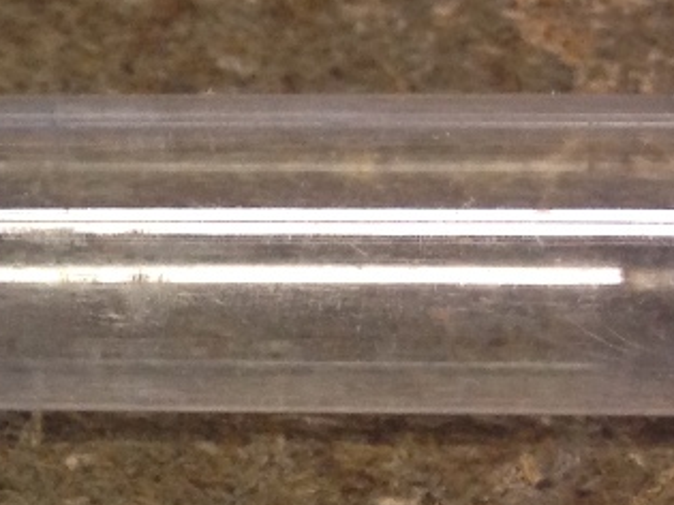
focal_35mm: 134
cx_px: -511
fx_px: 2608
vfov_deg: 11.0
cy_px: 499
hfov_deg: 13.3
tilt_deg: -53.0
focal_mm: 4.12
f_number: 2.4
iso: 160
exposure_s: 1/20
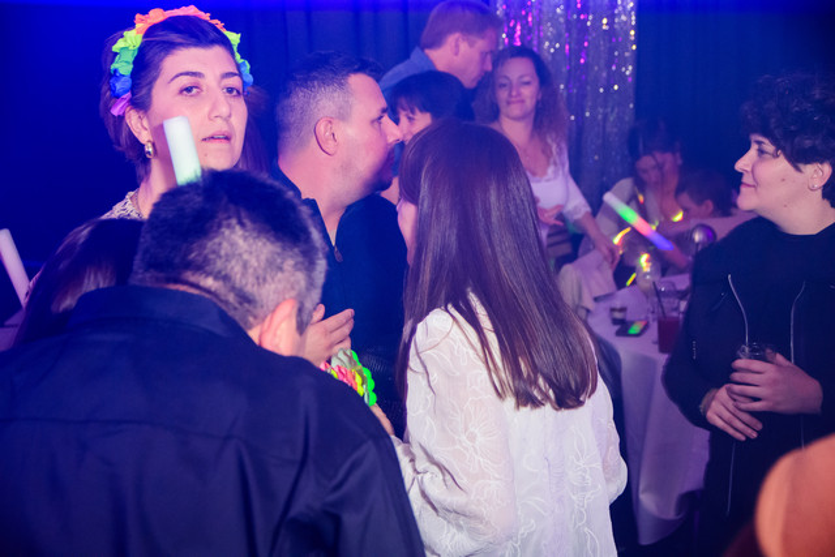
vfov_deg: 22.6
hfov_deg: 33.4
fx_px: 1392
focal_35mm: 60
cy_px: 278
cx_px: 418
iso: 3200
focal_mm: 40
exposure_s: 1/40
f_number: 3.5
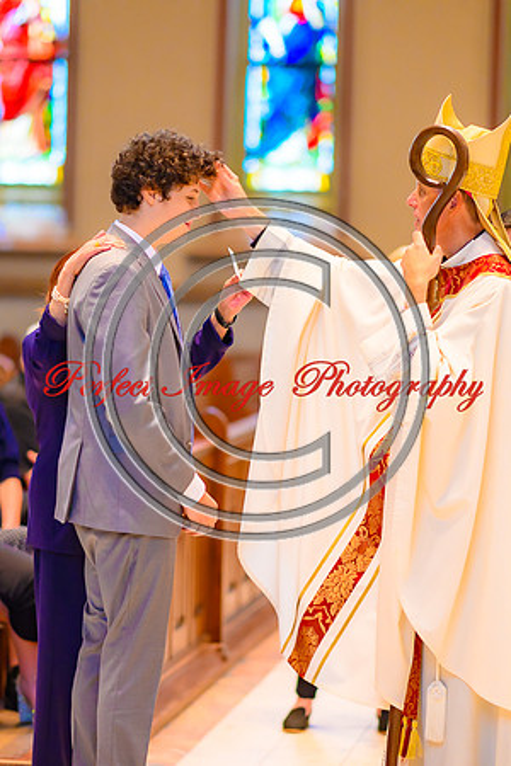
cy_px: 383
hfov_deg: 8.7
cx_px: 225
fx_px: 3353
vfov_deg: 13.0
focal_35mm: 158
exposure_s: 1/100
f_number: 1.4
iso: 900
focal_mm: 105
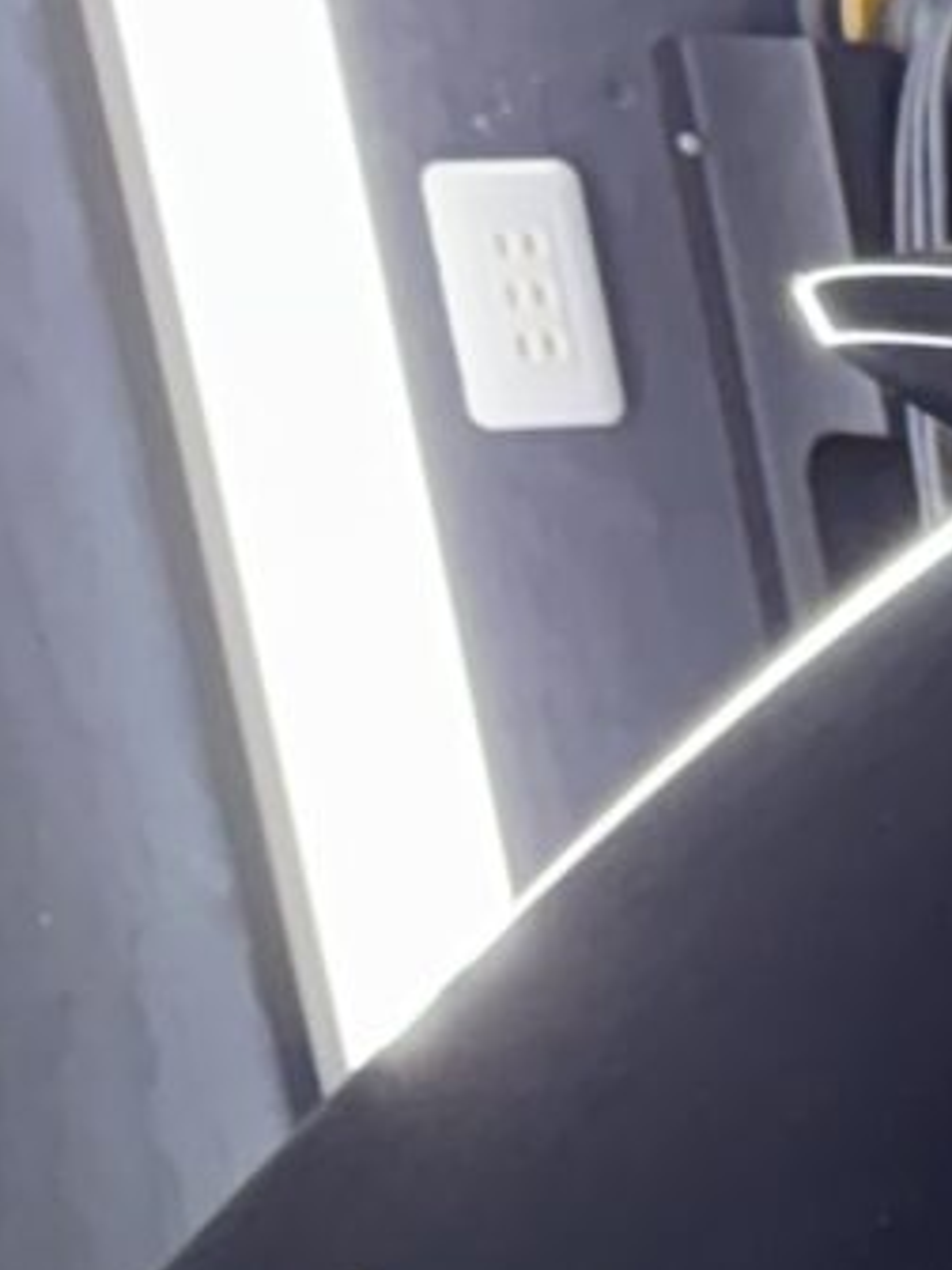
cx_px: 4828
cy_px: 2714
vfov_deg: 9.9
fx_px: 6710
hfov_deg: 5.7
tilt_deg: -23.2
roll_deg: -0.9
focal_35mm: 183
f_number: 1.78
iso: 200
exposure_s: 1/120
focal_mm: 6.76
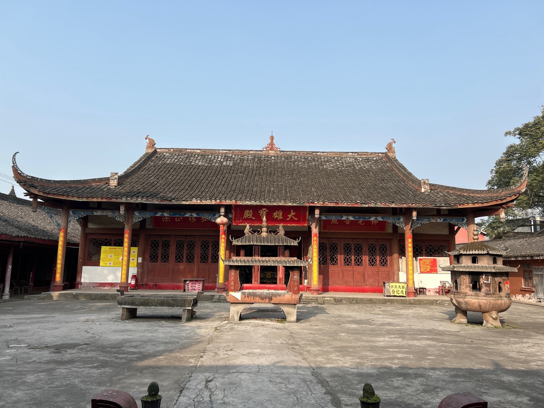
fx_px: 409
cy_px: 204
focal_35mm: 26
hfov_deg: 67.3
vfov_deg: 53.1
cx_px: 272
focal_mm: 5.7
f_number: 1.5
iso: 50
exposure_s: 1/2695
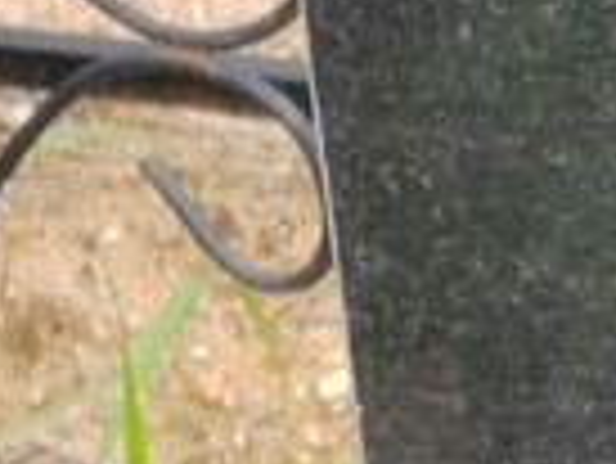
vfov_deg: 3.2
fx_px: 8407
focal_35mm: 472
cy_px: 387
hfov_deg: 4.1
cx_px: 1484
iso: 100
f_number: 1.9
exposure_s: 1/210
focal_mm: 5.52
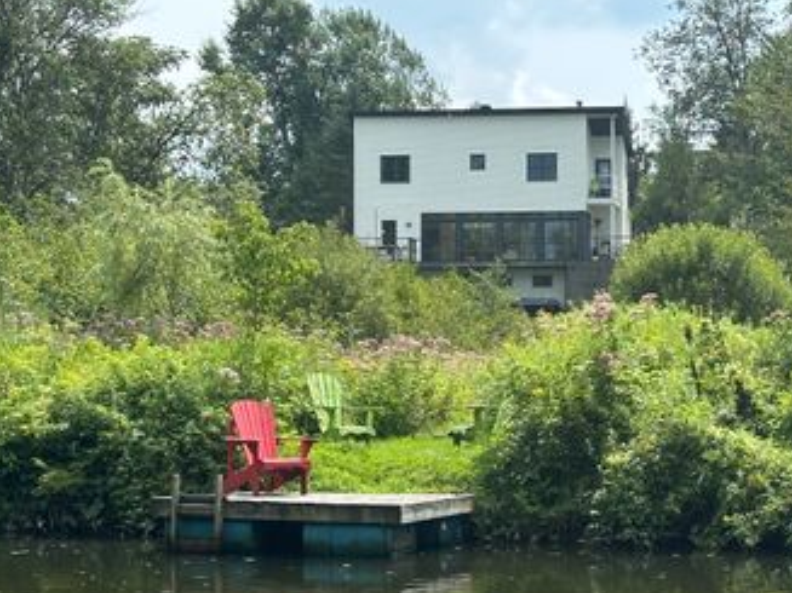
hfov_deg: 22.2
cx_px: 504
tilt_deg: -1.6
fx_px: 2013
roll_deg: -0.4
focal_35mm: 88
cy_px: 477
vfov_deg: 16.6
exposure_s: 1/2667
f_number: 1.78
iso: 64
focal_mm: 6.86
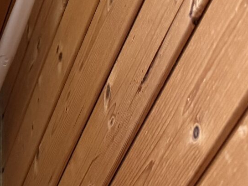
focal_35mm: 113
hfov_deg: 14.6
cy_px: 35
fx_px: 810
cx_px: -237
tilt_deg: -45.1
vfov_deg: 13.0
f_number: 1.78
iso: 400
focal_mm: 6.76
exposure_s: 1/60
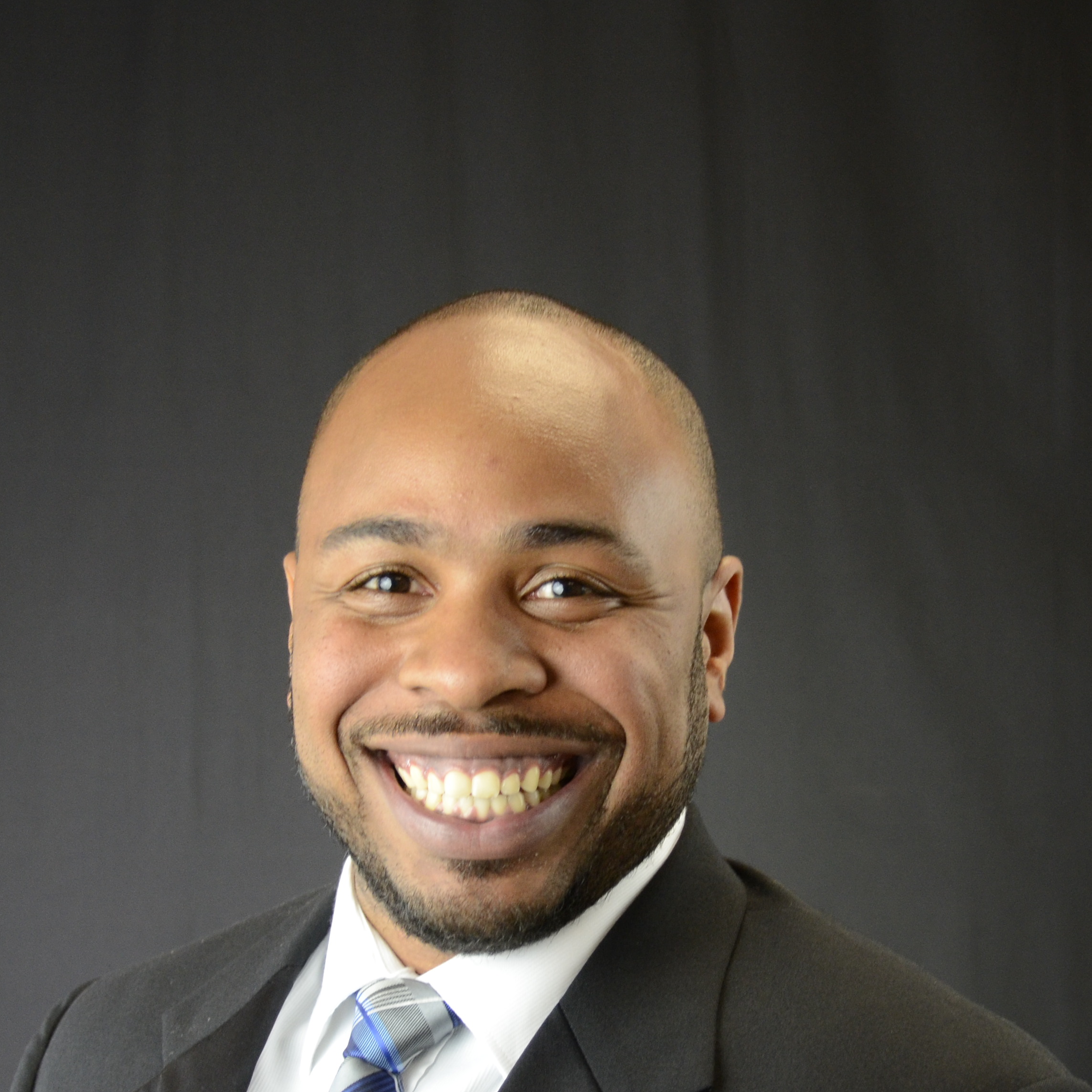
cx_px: 557
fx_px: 3319
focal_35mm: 93
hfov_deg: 18.7
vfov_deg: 18.6
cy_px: 747
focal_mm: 34
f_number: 4.2
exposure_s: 1/80
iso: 800
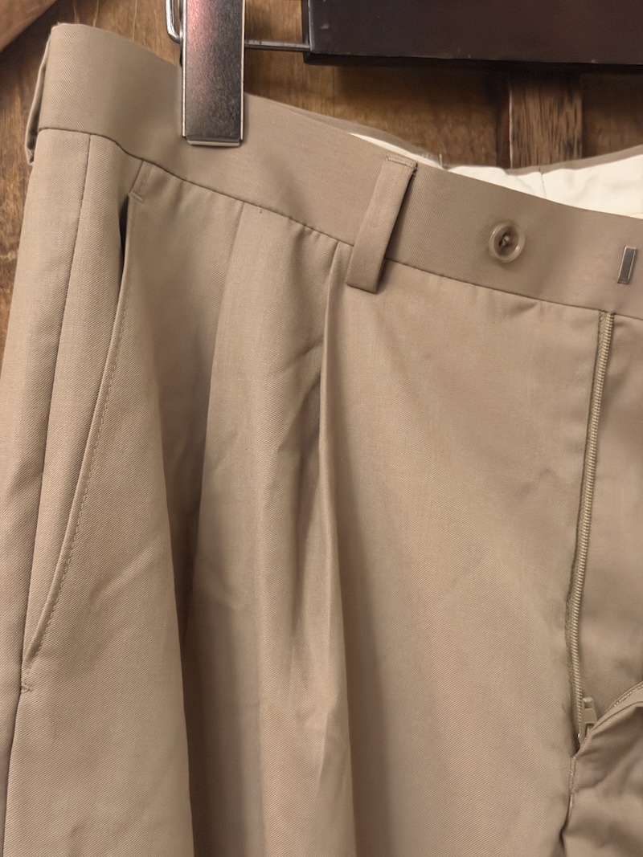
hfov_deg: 30.3
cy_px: 428
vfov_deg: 39.7
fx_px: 1189
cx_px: 322
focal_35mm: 48
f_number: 1.78
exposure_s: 1/30
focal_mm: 6.76
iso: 640
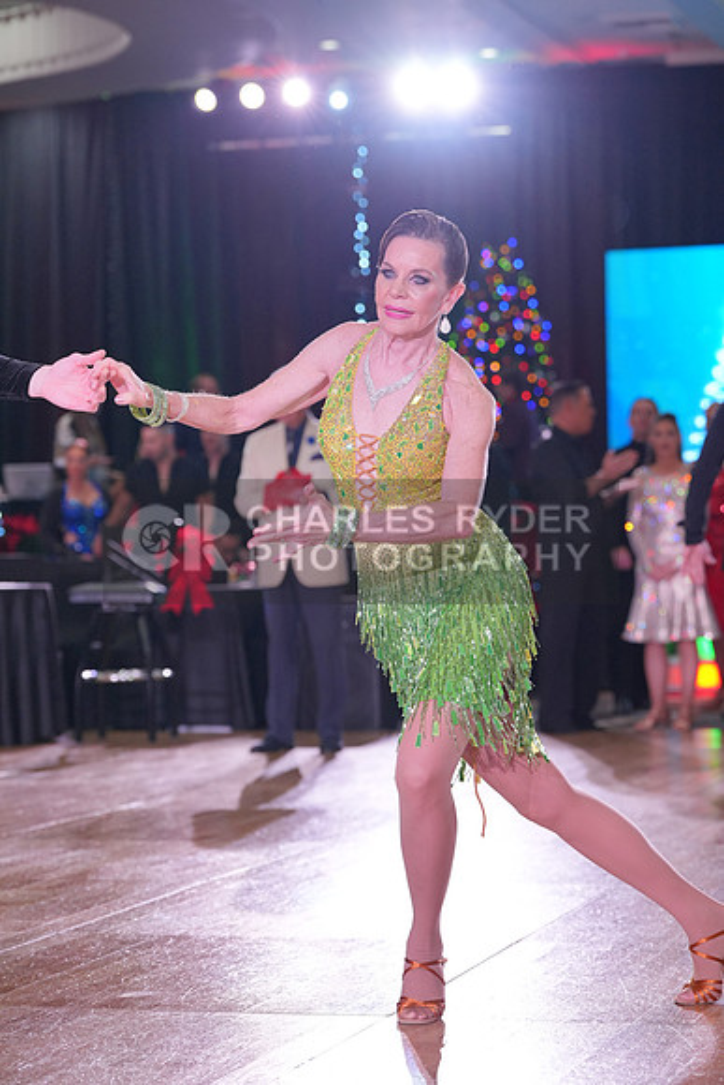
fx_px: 2954
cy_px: 542
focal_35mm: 98
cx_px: 362
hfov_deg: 14.0
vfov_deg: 20.8
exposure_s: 1/500
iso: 2000
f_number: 4
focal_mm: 98
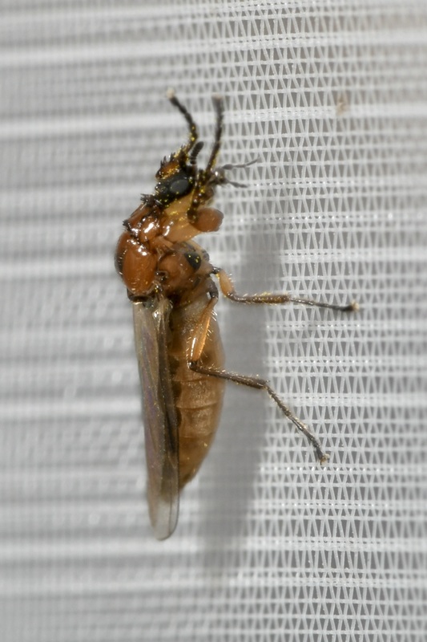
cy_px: 321
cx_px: 214
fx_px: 2803
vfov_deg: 13.0
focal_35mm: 158
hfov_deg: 8.7
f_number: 29
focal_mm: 105
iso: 250
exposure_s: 1/60
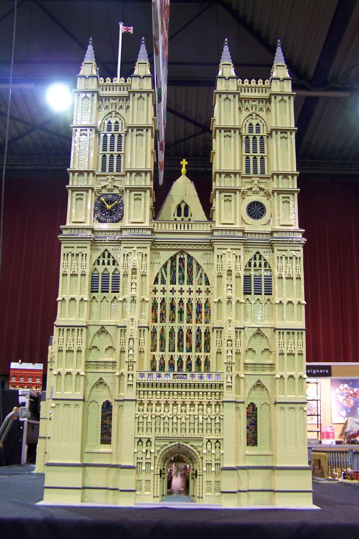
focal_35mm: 40
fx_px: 598
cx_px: 185
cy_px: 270
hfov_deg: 33.4
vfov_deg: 48.5
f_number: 2.8
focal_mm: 6.3
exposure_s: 1/2
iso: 80
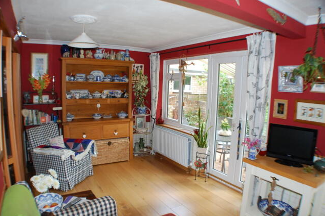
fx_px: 280
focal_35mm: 31
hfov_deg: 60.3
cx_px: 163
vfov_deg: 42.2
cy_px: 111
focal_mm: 20
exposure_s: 1/60
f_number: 3.8
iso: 400
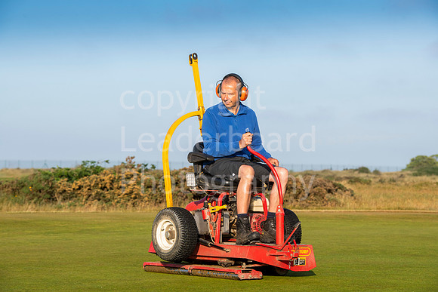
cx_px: 219
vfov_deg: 11.0
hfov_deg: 16.4
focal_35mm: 125
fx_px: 1521
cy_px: 146
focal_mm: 125
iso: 250
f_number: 8
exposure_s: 1/500
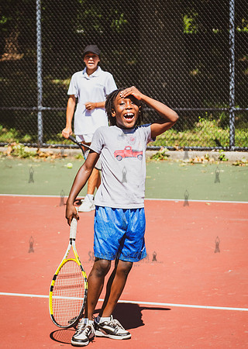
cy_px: 104
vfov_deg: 13.8
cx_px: 112
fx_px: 1441
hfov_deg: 9.8
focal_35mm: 146
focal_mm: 70
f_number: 3.5
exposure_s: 1/2000
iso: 200
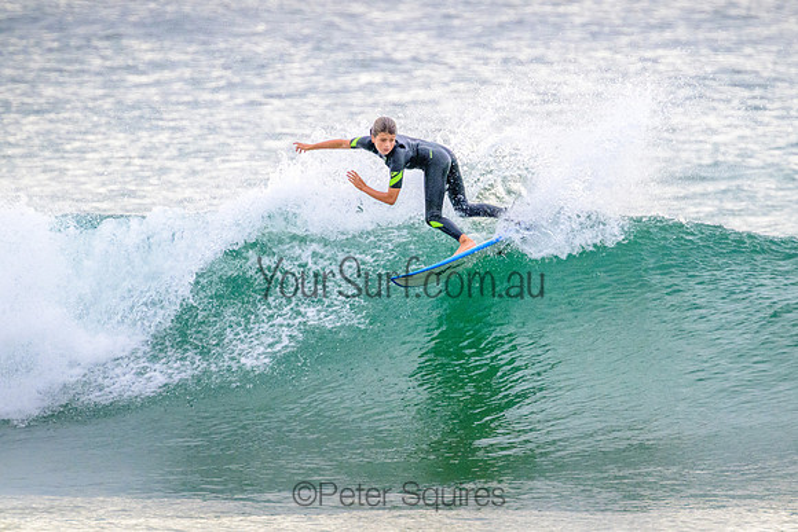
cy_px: 219
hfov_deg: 2.2
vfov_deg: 1.5
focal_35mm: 941
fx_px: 20853
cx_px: 469
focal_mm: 800
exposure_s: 1/2000
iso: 3600
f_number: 11
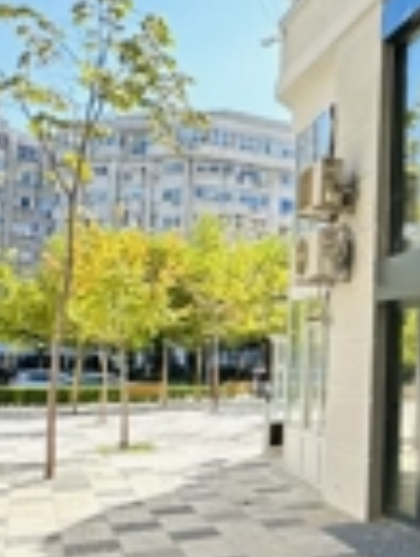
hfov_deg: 28.2
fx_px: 693
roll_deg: -1.7
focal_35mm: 43
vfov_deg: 43.7
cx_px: 536
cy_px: 300
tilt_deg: +5.2
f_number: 2.2
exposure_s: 1/260
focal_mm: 2.22
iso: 40
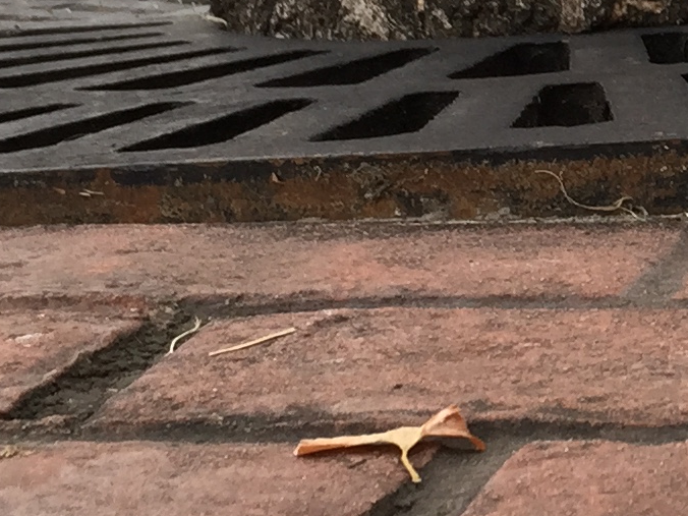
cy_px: 159
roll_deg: -1.1
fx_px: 2783
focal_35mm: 140
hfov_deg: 12.6
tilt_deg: -7.1
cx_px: 1296
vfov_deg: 10.6
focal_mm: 4.15
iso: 32
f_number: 2.2
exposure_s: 1/124
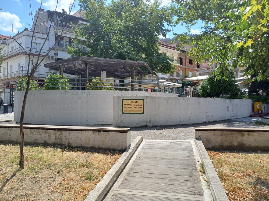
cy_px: 100
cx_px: 134
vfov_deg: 54.9
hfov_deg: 69.4
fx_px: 194
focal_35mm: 25
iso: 50
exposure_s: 1/1024
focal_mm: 4.65
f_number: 1.8
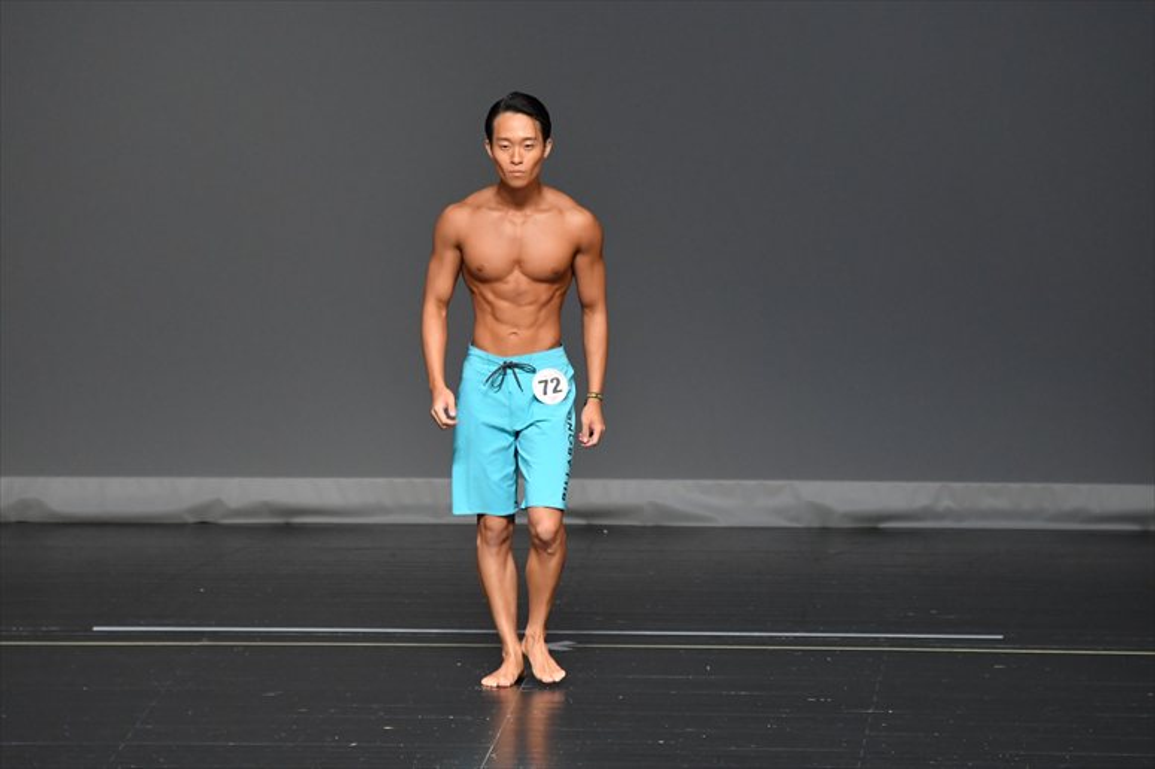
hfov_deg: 6.0
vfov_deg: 4.0
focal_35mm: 345
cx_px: 578
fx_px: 11063
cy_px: 384
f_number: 5.6
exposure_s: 1/400
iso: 3200
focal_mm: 230
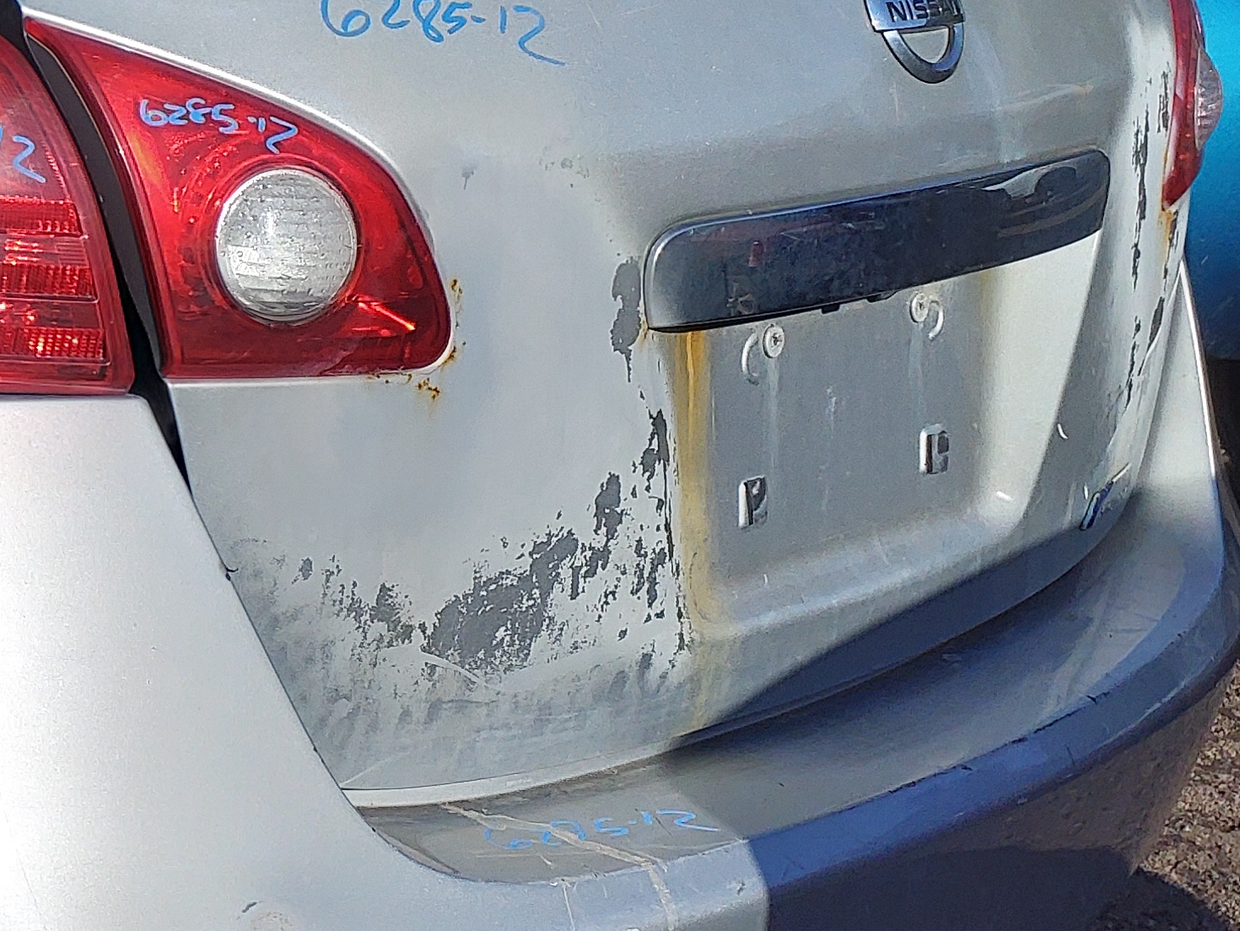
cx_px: -417
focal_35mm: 73
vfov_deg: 20.0
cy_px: 188
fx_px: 2615
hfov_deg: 23.3
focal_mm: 3.58
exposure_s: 1/1165
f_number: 1.9
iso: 40
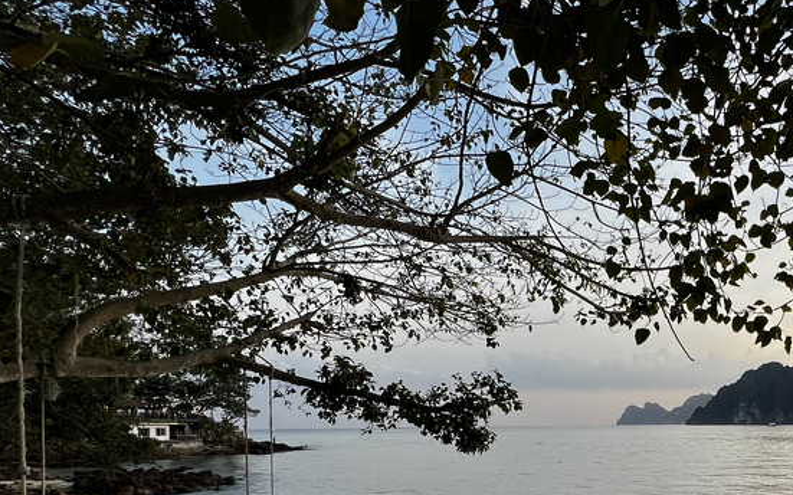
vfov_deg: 38.9
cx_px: 760
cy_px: 443
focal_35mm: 30
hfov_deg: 52.5
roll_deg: +1.0
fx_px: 648
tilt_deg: -1.4
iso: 32
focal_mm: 1.57
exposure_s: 1/435
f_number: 1.8
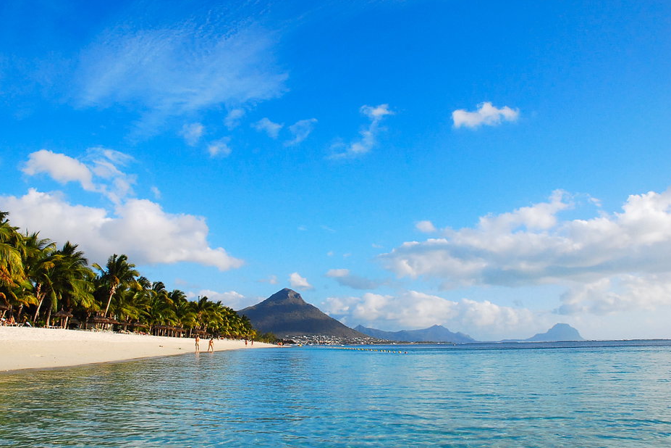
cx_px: 332
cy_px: 225
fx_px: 522
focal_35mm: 28
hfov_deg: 65.5
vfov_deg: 46.4
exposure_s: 1/640
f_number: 13
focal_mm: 18
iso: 800
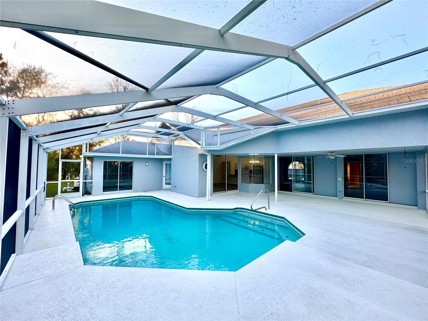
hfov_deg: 102.1
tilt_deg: +2.2
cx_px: 214
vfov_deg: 85.7
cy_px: 160
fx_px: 173
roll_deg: -0.8
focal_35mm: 14
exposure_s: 1/132
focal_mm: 2.22
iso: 40
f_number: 2.2
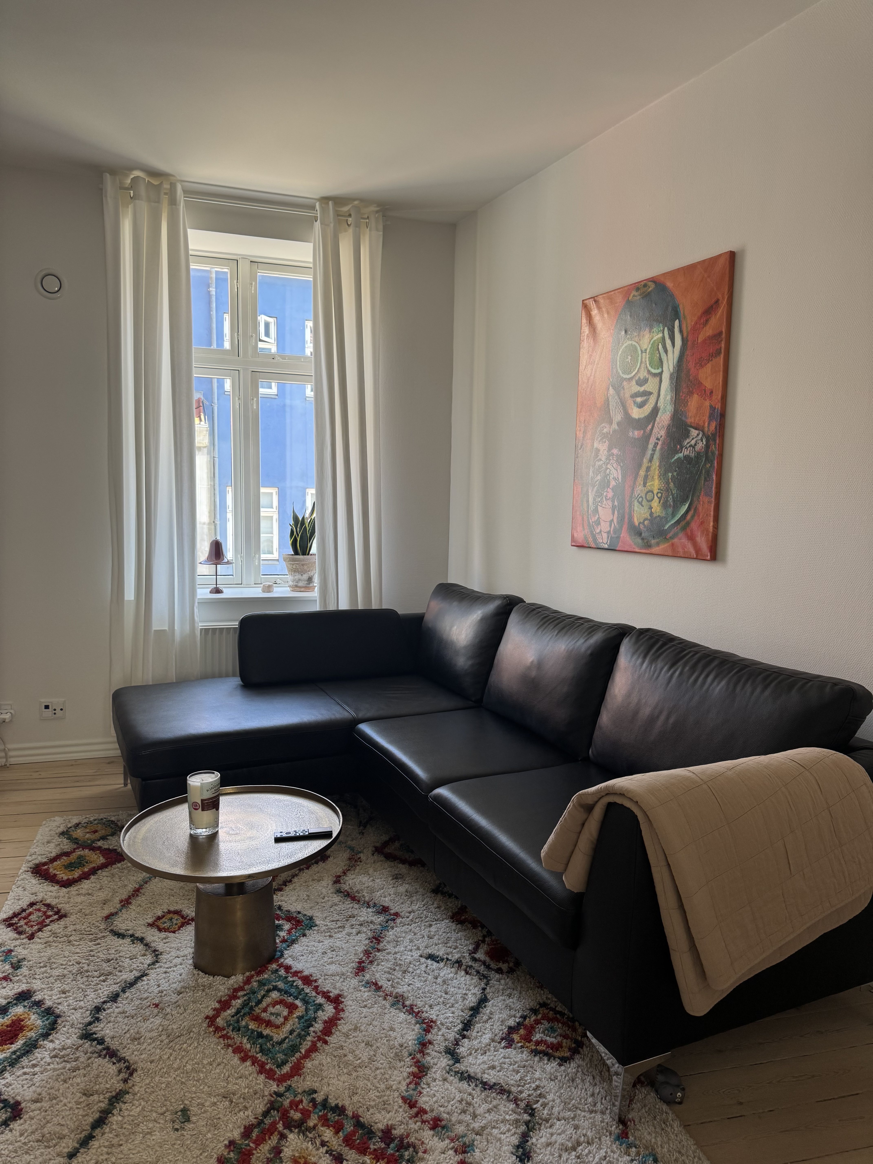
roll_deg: -1.7
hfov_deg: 56.8
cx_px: 436
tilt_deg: -5.0
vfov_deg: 71.6
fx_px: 807
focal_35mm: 24
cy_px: 582
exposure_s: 1/121
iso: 125
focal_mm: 6.76
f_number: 1.78
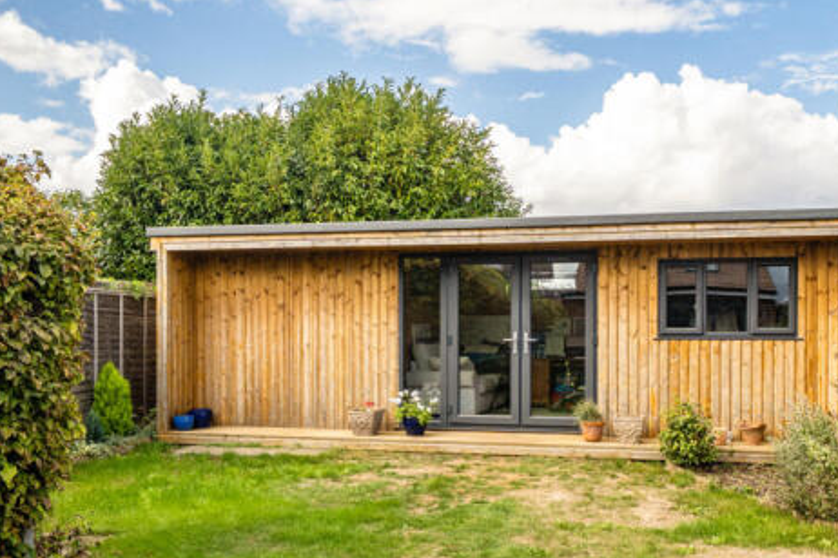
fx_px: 791
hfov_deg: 55.3
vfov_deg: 38.7
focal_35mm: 34
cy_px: 334
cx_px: 514
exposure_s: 1/320
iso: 400
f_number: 8
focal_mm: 16
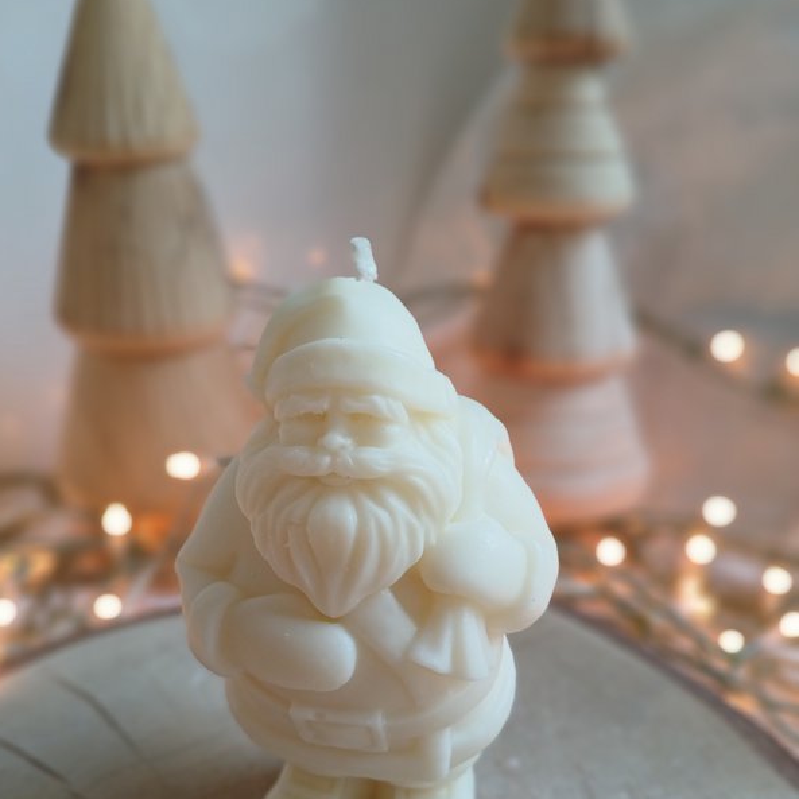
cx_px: 396
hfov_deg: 52.5
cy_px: 486
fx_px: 810
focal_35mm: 31
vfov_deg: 52.1
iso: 64
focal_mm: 3.98
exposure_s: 1/50
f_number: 1.8
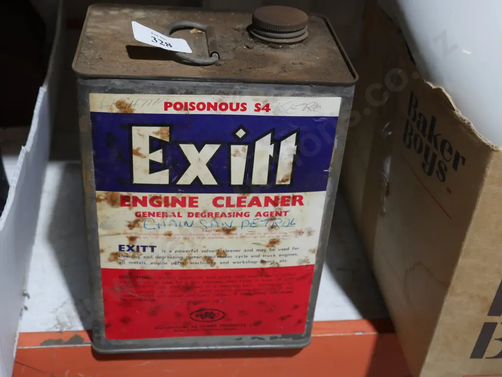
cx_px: 251
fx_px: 667
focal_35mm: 46
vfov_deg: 31.5
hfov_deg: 41.2
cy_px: 188
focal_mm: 23
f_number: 5.1
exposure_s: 1/60
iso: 800
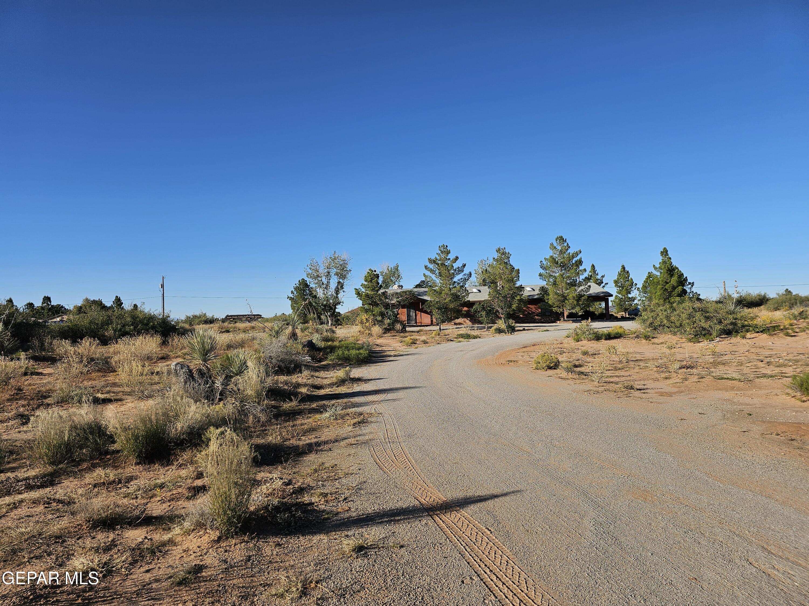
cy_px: 303
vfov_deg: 58.9
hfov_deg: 73.9
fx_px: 538
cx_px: 404
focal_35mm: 23
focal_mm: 6.3
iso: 10
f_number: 1.7
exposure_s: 1/1070
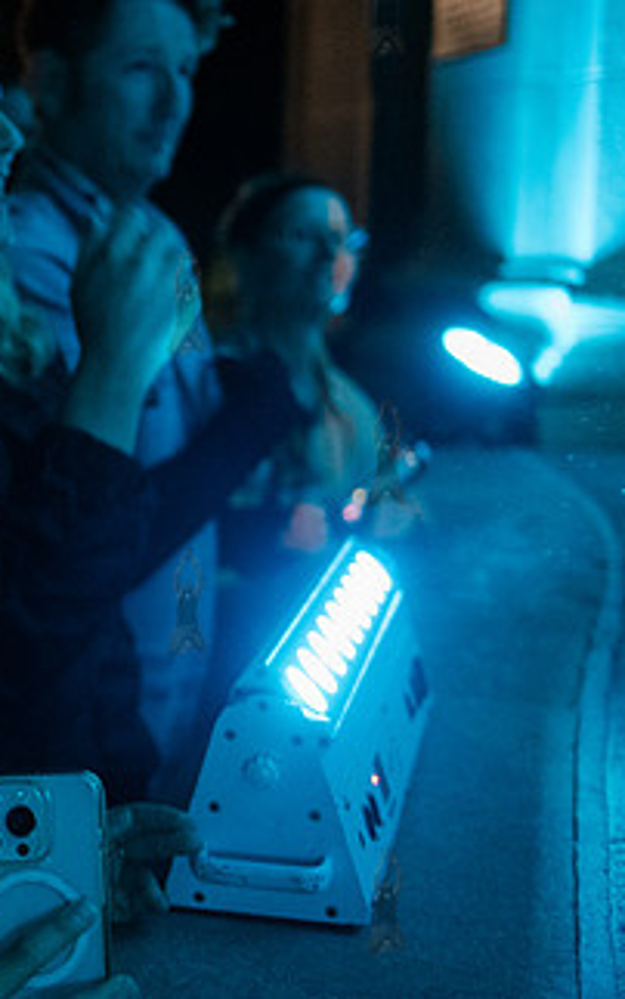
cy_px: 450
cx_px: -213
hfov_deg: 18.2
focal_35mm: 66
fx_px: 1798
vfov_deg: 31.0
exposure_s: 1/125
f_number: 2.8
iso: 8000
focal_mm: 36
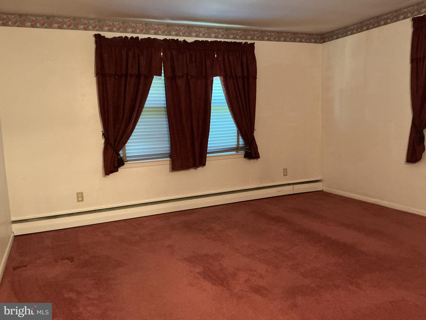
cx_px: 213
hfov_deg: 61.7
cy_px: 160
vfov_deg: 48.2
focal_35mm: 29
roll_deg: +2.8
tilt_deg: -6.3
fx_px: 357
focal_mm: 3
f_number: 1.8
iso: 500
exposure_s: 1/24
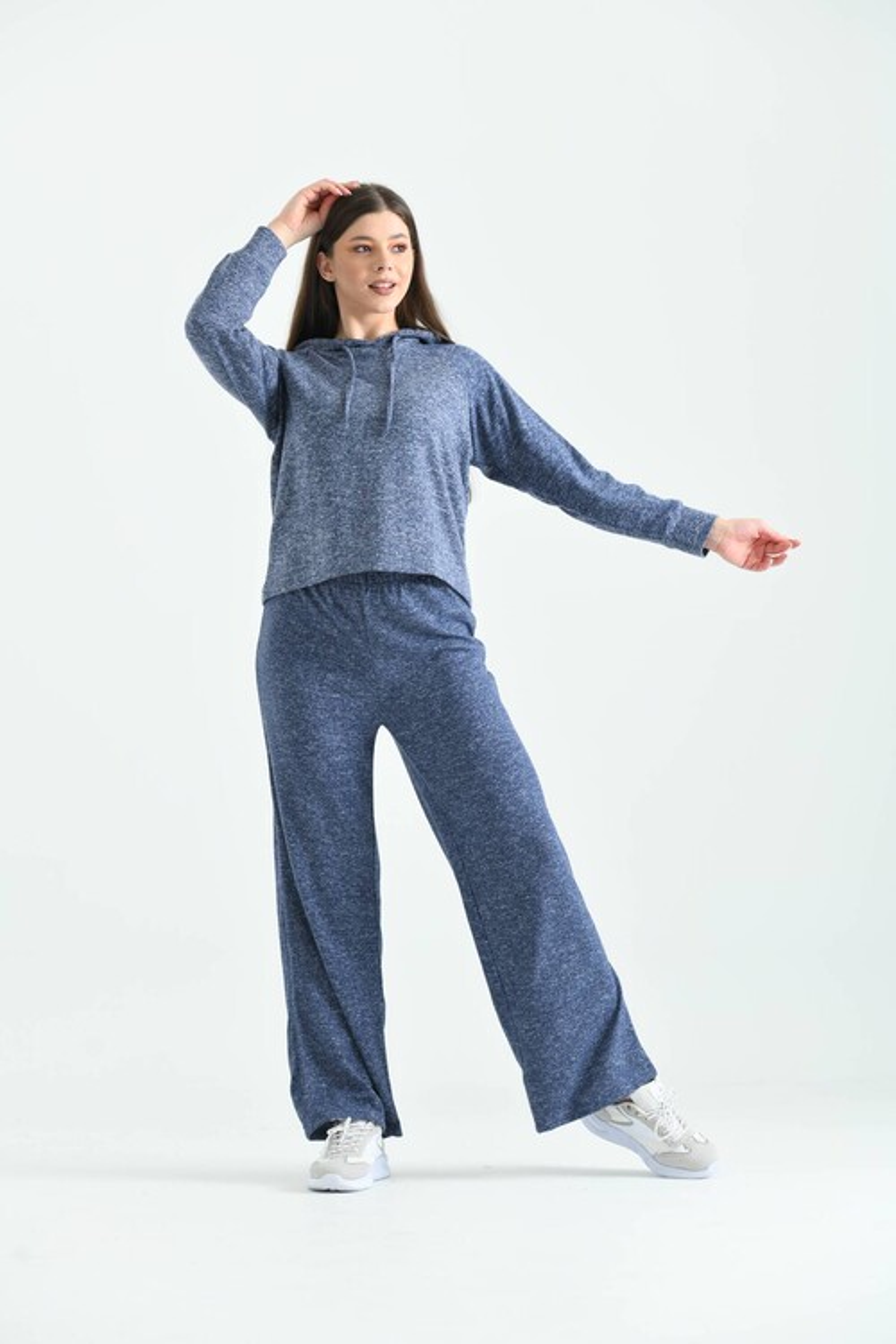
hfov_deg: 16.7
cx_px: 448
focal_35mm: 82
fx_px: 3061
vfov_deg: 24.8
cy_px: 672
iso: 100
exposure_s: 1/125
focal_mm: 82
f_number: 5.6
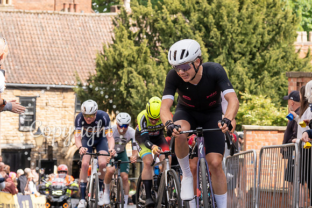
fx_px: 1295
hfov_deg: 13.7
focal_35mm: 149
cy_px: 24
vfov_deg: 9.2
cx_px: 208
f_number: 5
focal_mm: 70
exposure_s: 1/1000
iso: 320
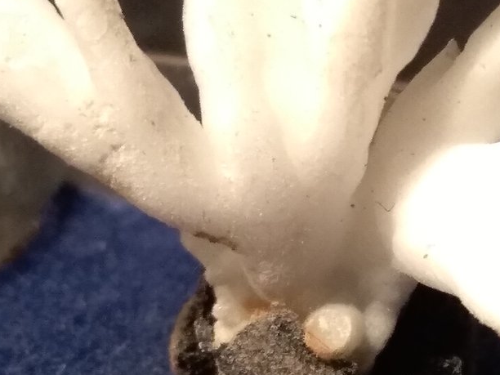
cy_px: 65
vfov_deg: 21.3
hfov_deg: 28.4
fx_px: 982
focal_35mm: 68
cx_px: 323
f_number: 2
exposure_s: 1/33.3
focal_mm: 3.54
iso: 386
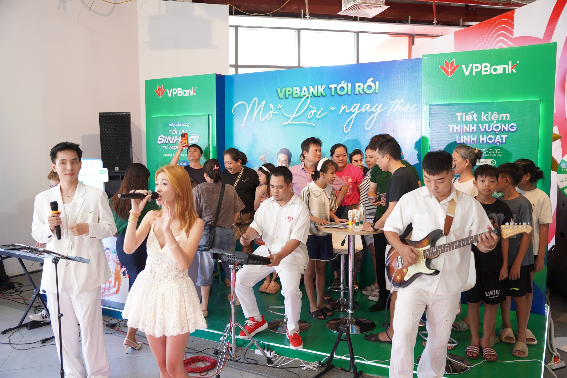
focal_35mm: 32
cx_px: 284
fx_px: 507
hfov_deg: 58.4
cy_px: 189
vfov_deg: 40.9
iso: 1000
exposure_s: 1/160
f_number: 2.8
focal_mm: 32.2
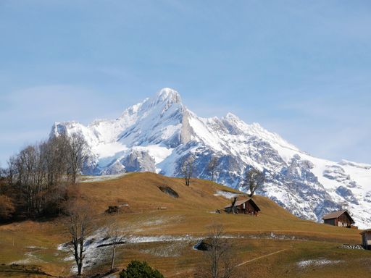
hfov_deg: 16.4
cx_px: 186
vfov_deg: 12.3
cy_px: 139
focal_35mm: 120
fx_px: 1286
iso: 200
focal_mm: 60
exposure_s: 1/640
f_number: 10
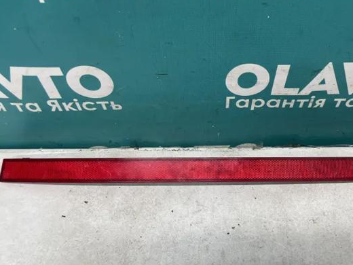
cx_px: 211
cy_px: 134
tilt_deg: -53.6
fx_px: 326
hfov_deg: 56.4
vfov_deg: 44.2
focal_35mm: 32
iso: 100
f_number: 1.6
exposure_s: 1/100
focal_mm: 4.2
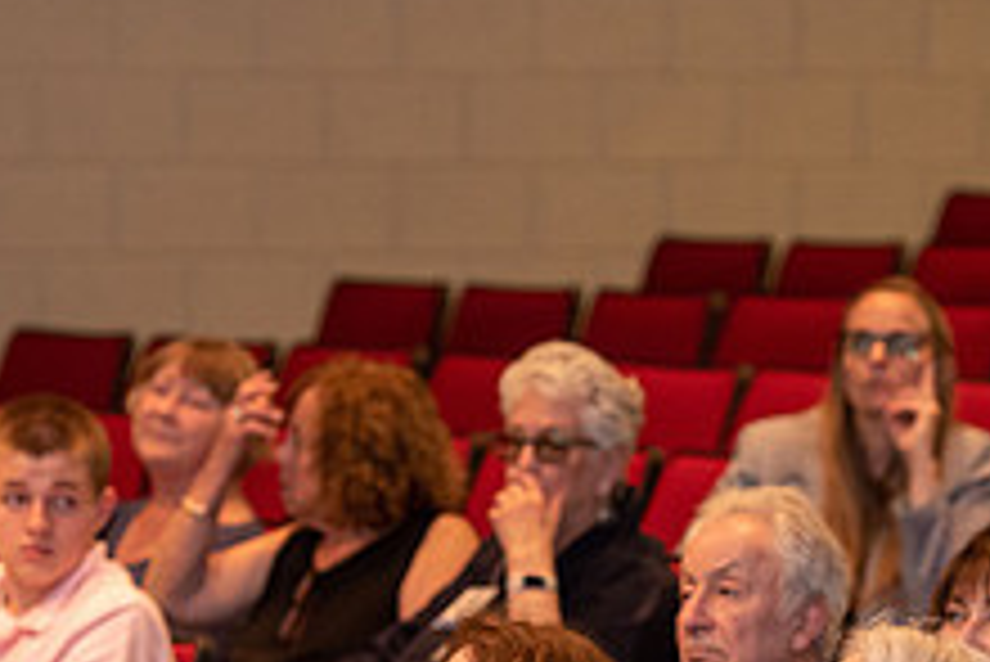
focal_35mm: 316
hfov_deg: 6.5
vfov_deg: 4.3
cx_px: 423
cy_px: 745
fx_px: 8695
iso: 2000
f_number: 3.5
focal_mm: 120
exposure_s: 1/100
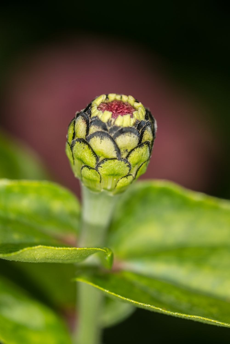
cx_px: 115
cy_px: 172
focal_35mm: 90
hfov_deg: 15.2
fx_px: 862
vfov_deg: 22.6
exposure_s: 1/2000
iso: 100
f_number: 8
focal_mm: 90
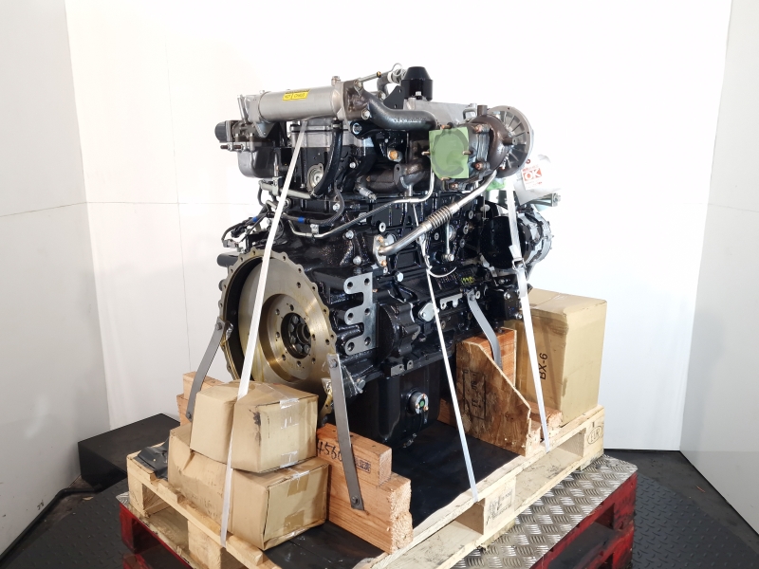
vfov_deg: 58.9
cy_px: 284
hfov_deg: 73.9
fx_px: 504
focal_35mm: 23
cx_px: 380
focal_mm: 6.4
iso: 100
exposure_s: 1/50
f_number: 1.8
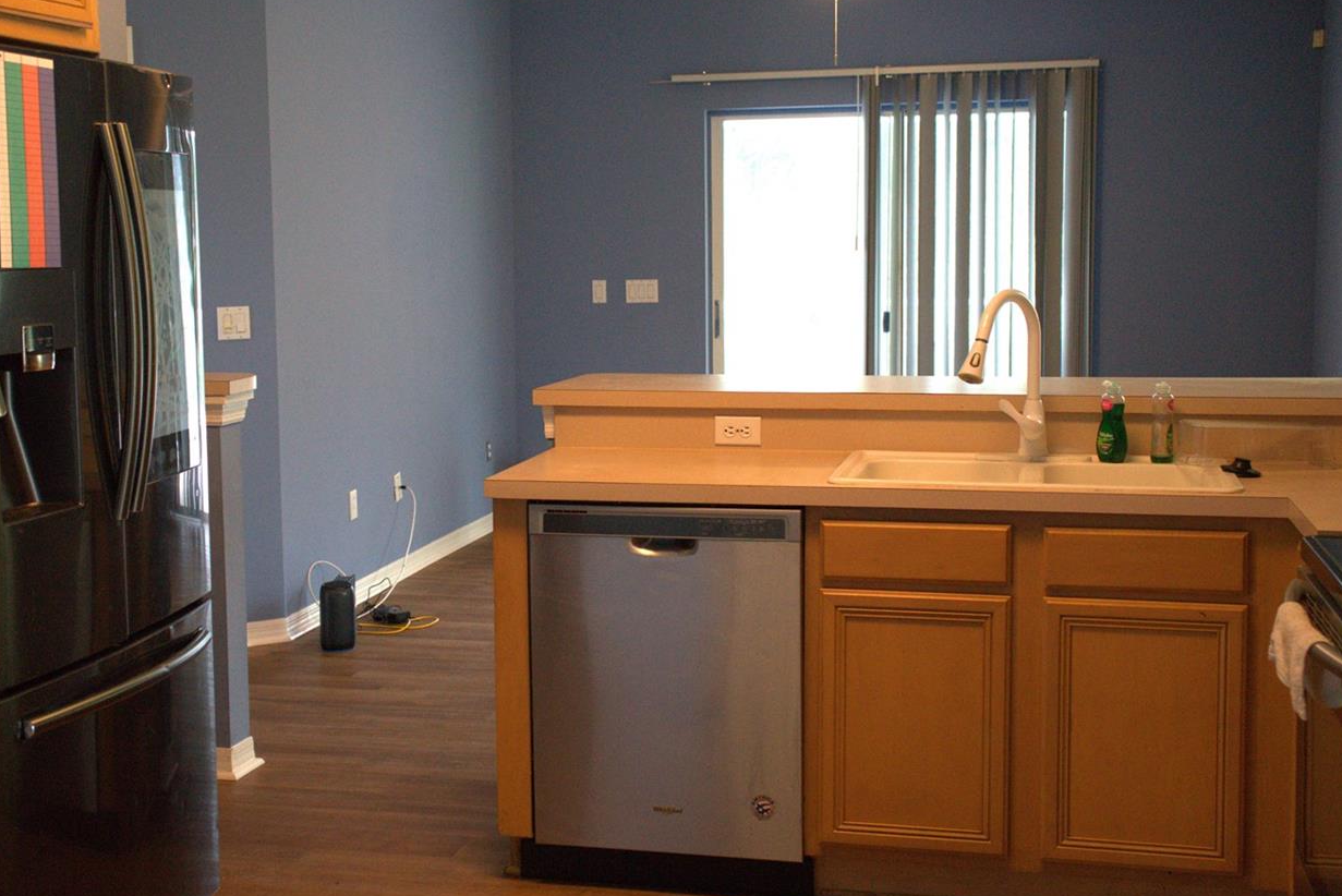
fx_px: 1939
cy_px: 428
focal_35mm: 52
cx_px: 589
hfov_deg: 38.1
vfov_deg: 26.0
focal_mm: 40
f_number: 4
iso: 2000
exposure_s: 1/160
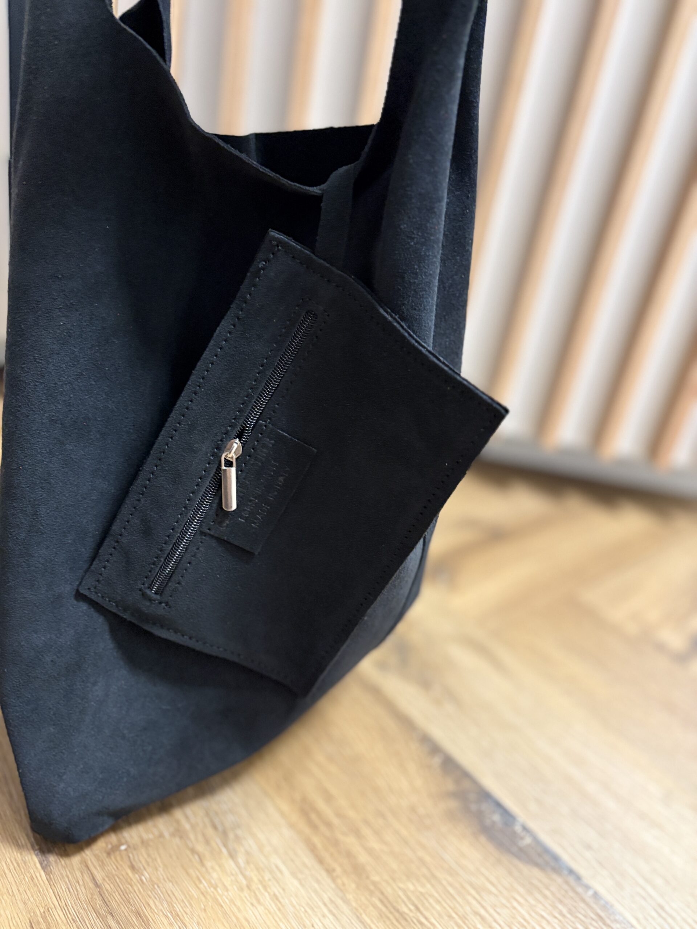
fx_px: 698
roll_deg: -10.6
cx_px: 348
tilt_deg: -27.1
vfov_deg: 67.3
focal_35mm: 26
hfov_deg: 53.1
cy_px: 464
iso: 500
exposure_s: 1/33
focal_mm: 5.96
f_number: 1.6
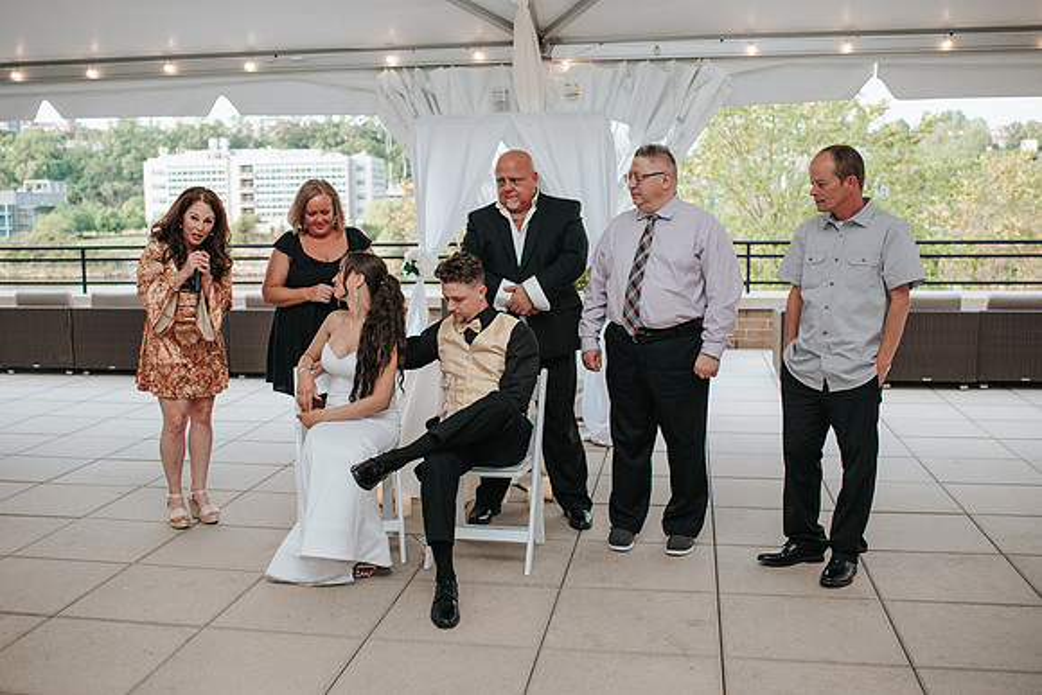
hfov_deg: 51.0
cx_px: 498
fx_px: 1091
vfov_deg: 35.4
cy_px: 348
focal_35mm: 38
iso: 160
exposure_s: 1/160
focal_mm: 35
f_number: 2.8
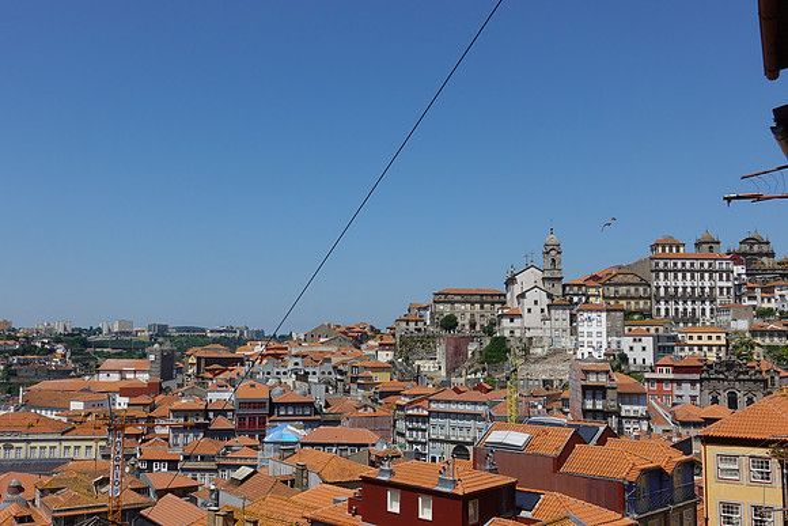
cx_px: 394
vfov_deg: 36.9
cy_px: 263
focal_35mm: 36
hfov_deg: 53.1
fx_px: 788
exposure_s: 1/125
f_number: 5.6
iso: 125
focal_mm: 13.34
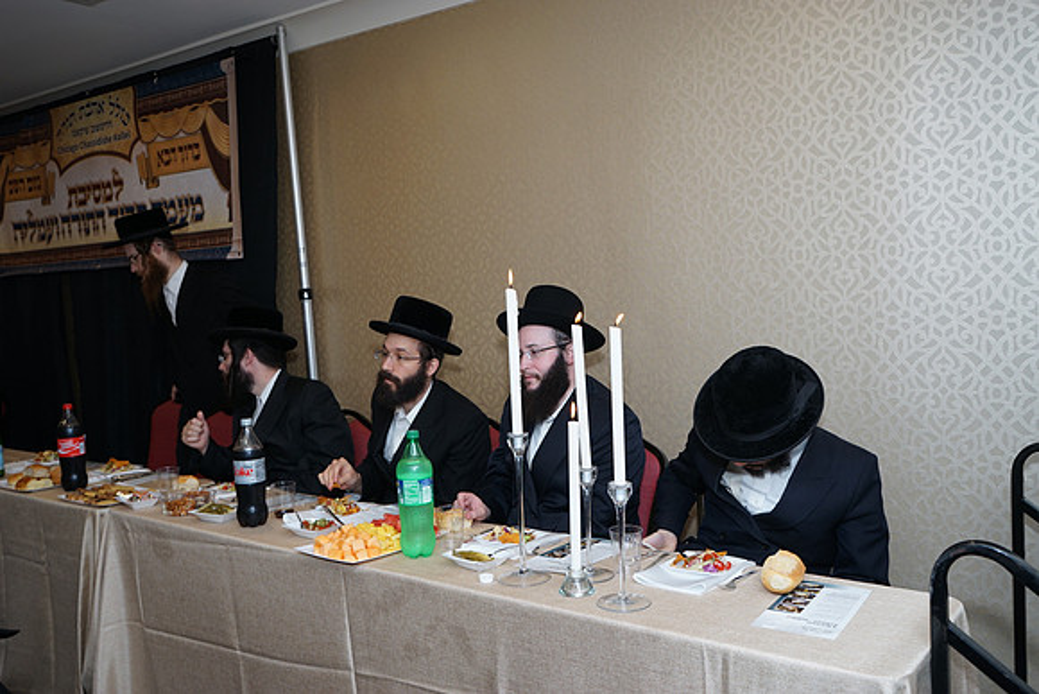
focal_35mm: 31
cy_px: 347
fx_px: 895
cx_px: 520
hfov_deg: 60.3
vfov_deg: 42.3
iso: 640
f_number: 6.3
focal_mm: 31
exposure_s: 1/125
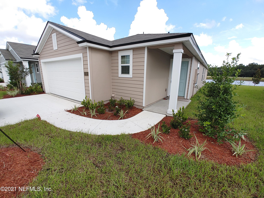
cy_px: 99
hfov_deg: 98.2
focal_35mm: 15
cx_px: 132
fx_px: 114
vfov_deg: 81.7
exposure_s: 1/524
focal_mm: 1.78
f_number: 1.9
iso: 50
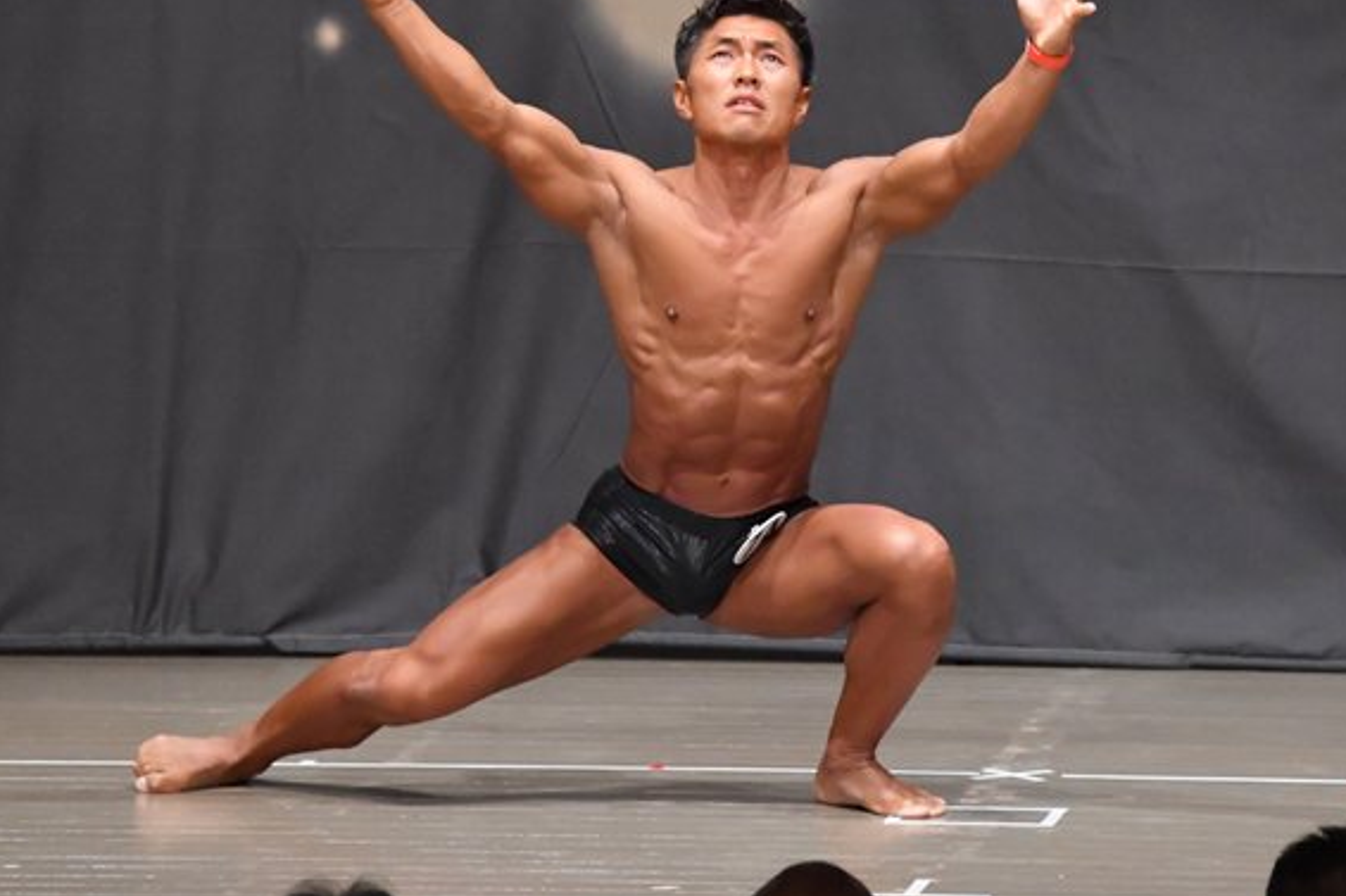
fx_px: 13044
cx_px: 646
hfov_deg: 5.9
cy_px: 288
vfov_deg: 3.9
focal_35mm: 349
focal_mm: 170
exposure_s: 1/400
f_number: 5.6
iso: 8000
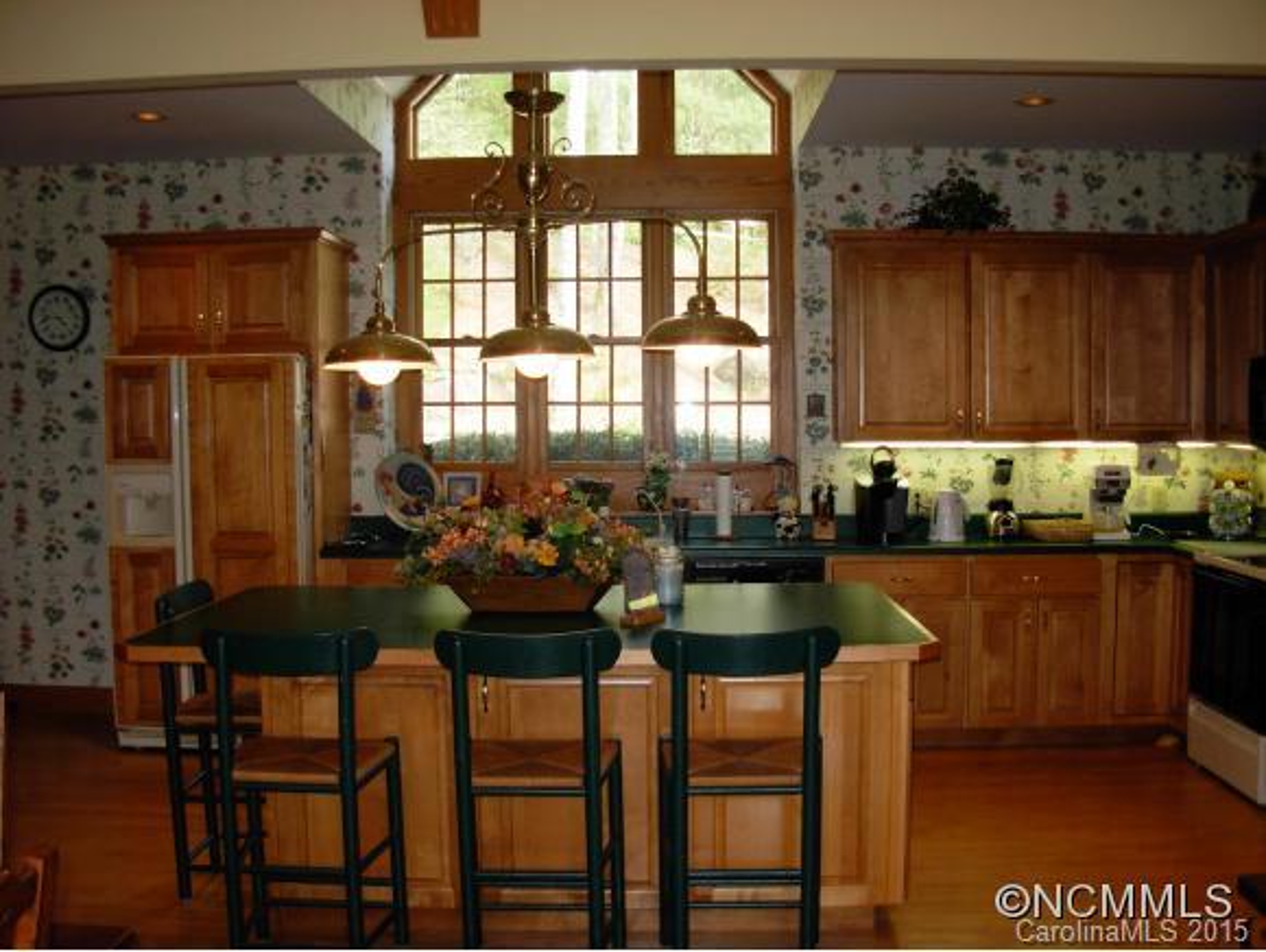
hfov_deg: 48.9
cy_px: 476
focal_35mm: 38
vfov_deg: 37.8
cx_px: 633
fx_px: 1391
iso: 79
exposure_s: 1/64
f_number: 2.9
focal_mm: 6.3
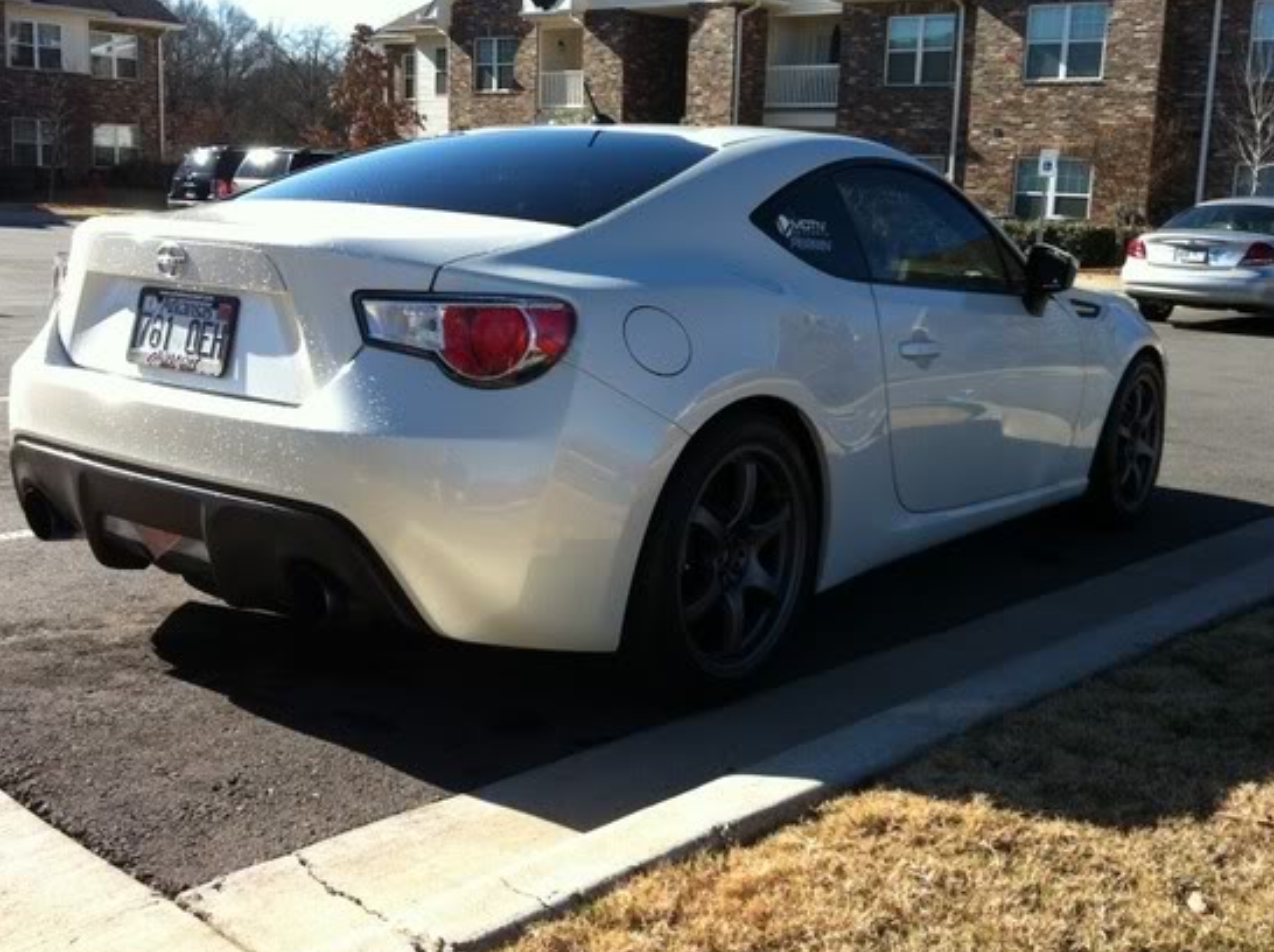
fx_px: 1507
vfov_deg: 35.0
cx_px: 667
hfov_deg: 45.8
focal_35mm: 41
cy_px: 425
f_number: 2.8
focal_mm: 3.9
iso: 80
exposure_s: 1/686
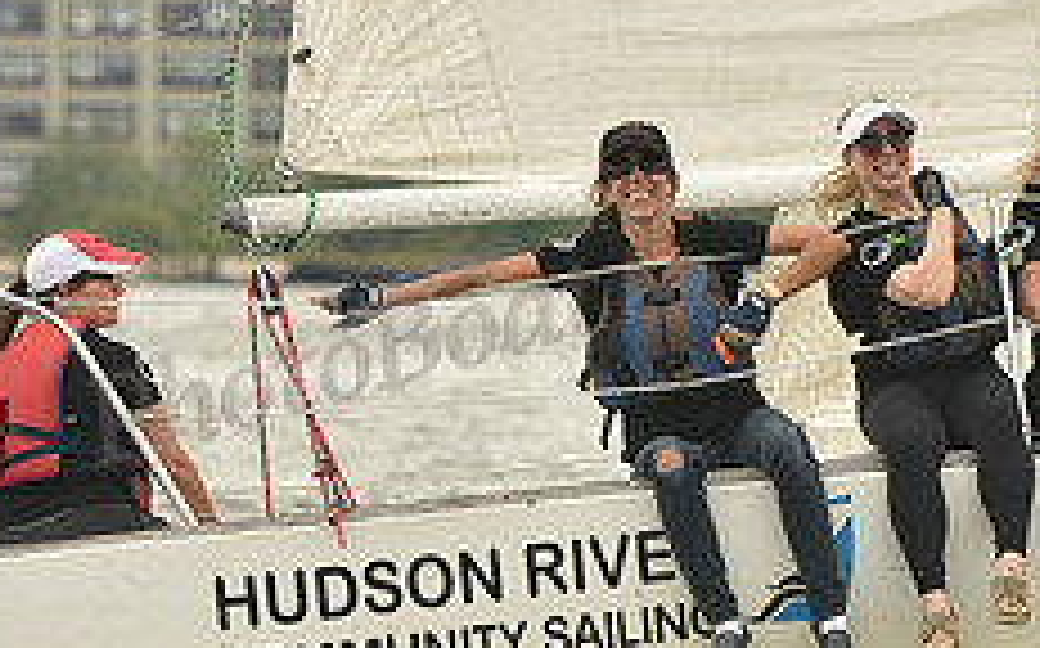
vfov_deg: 3.3
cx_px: 959
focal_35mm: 397
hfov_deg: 5.3
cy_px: 520
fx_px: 11244
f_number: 4.5
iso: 320
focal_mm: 155
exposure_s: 1/1600
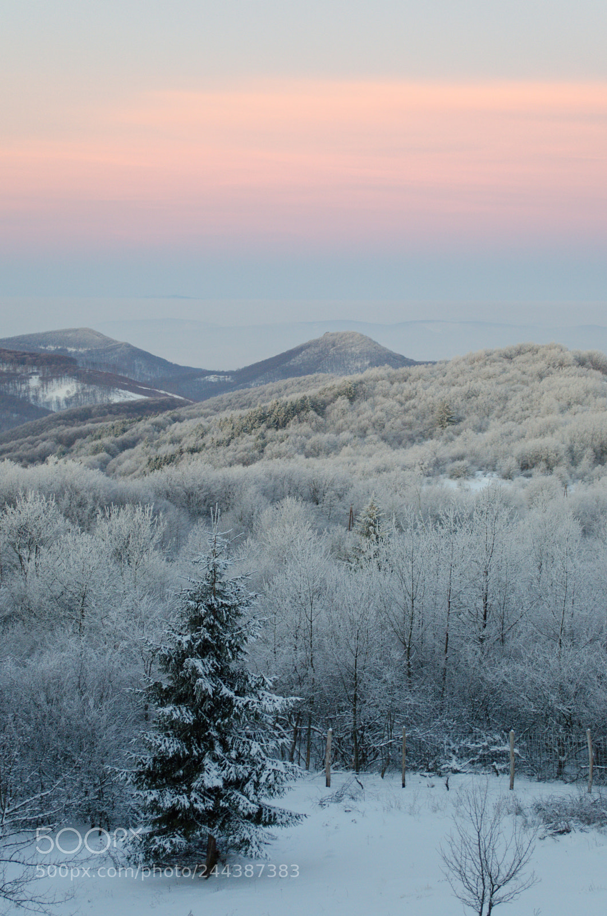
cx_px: 304
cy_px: 458
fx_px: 1524
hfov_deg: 22.5
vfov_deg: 33.5
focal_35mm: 60
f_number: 5.3
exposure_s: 1/60
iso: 720
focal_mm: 40
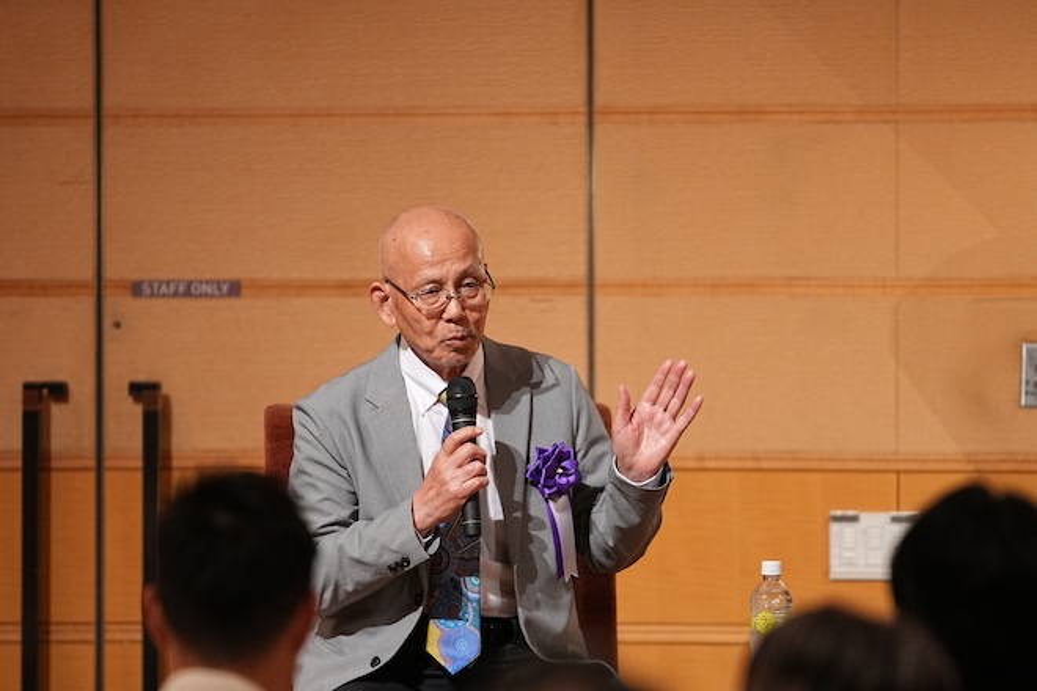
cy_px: 346
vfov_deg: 4.6
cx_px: 518
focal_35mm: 300
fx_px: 8641
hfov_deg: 6.9
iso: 2000
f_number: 2.8
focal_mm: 200
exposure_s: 1/200
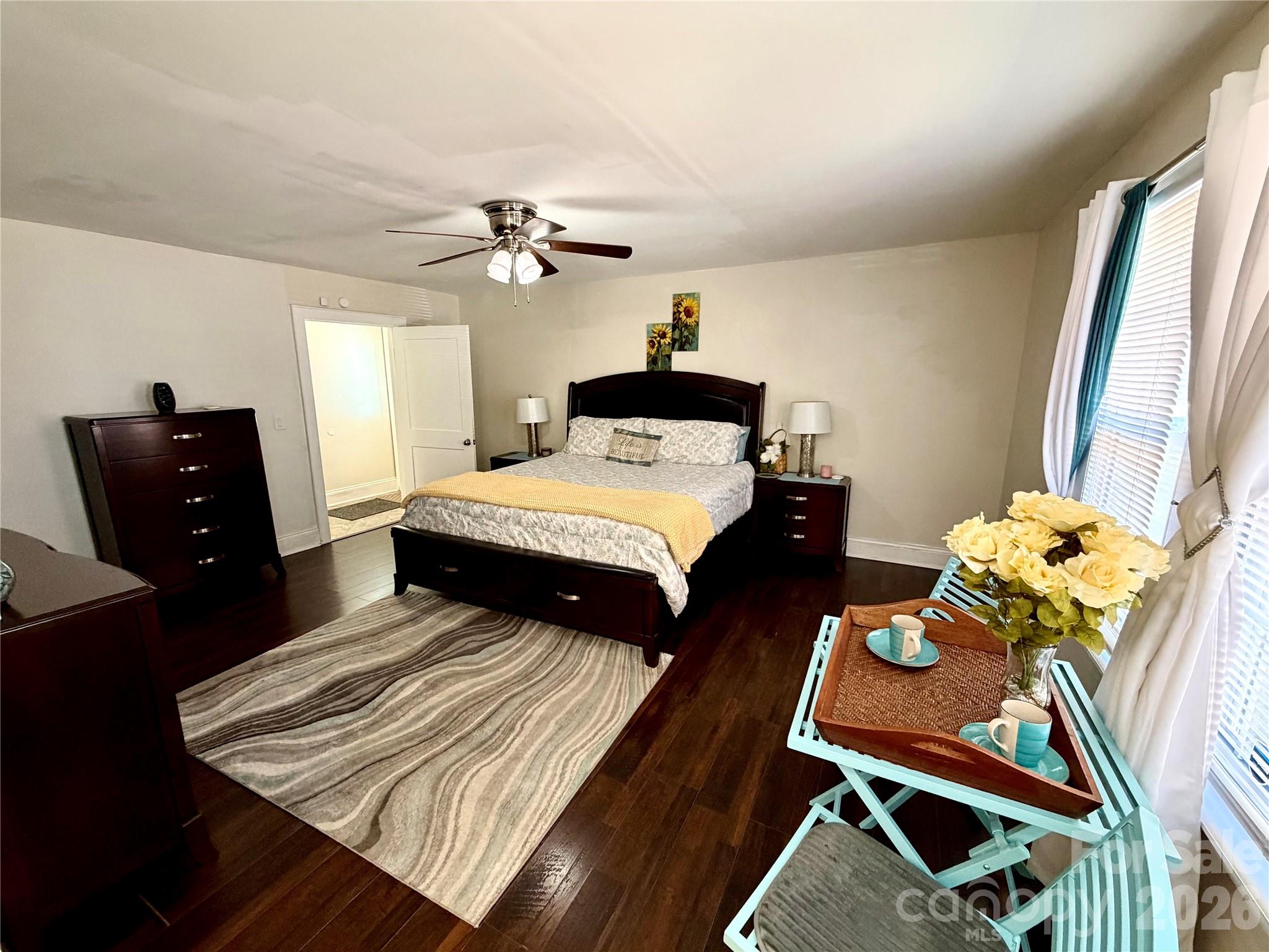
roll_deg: +1.6
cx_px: 634
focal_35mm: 14
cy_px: 476
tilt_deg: -11.6
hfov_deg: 102.1
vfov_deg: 85.7
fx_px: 513
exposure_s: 1/60
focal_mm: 2.22
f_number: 2.2
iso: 400
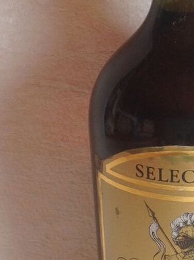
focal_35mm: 93
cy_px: 75
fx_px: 697
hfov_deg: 15.5
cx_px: 196
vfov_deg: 21.0
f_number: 2.4
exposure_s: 1/60
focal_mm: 4.28
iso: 80
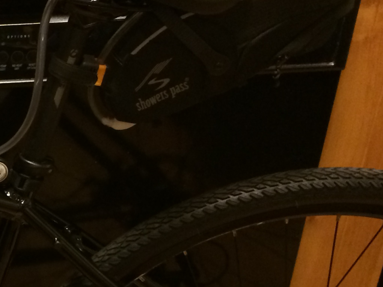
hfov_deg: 18.7
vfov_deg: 15.2
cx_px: -139
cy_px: 261
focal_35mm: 96
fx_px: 1062
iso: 320
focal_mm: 4.12
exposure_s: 1/17
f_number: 2.2
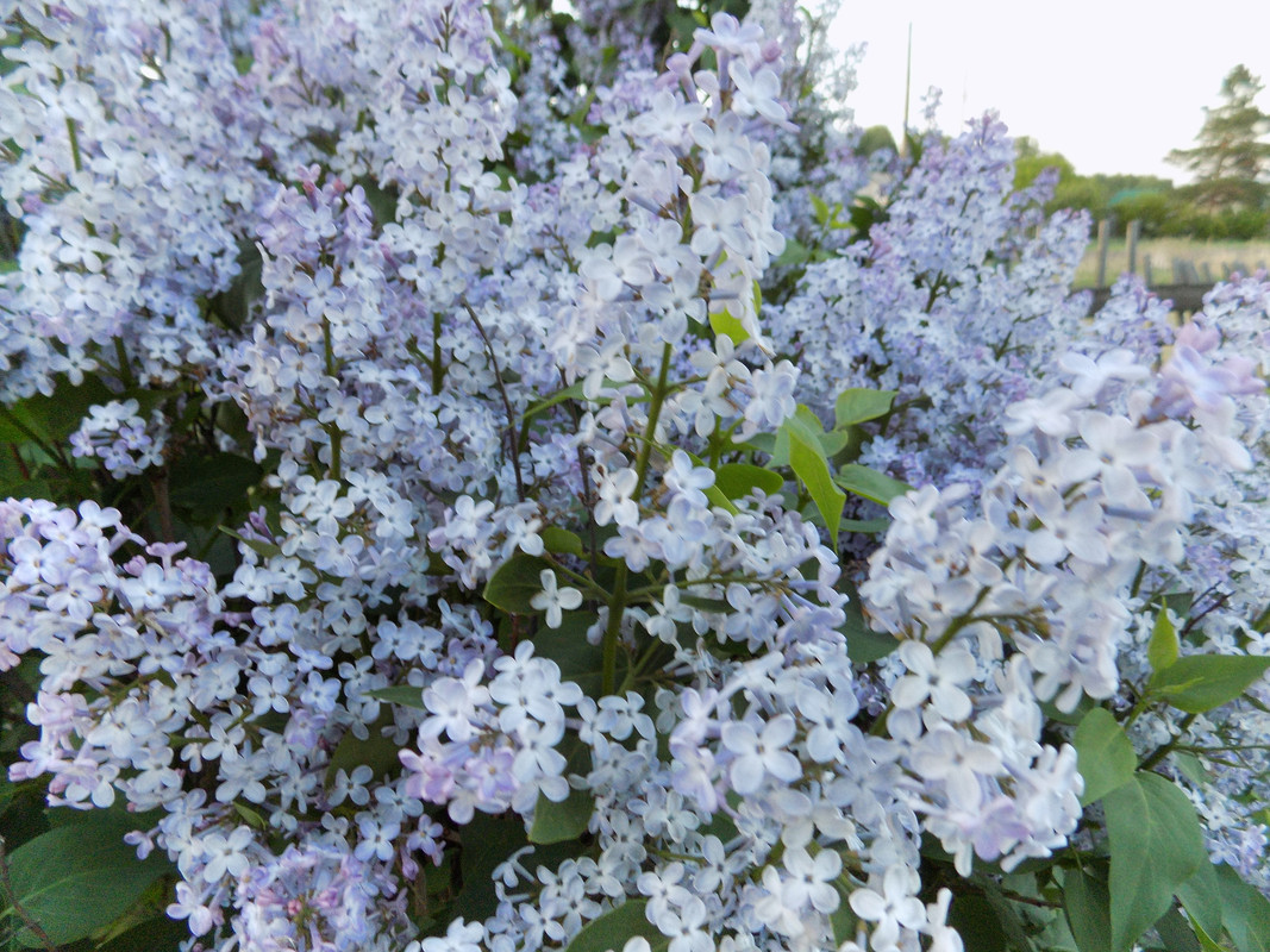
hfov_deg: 73.9
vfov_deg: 58.9
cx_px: 635
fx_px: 844
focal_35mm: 23
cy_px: 476
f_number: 3.1
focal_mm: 4
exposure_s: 1/30
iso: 160
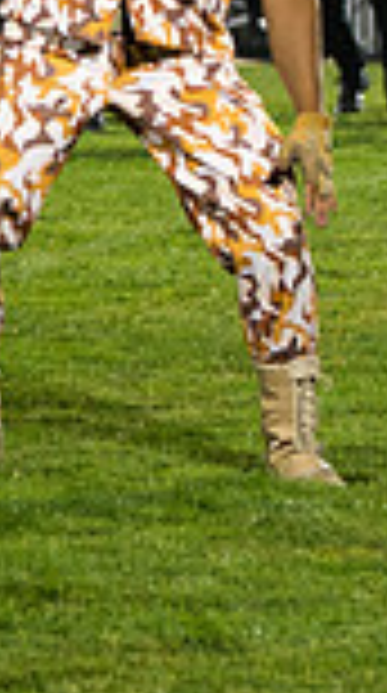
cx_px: 208
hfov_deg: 2.6
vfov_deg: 4.7
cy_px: -237
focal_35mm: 458
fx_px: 8401
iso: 2200
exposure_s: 1/160
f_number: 4.5
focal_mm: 92
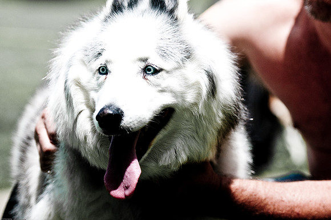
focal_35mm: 147
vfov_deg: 9.3
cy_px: 110
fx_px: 1350
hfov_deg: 14.0
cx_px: 166
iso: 200
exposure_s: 1/6400
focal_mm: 98
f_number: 2.8
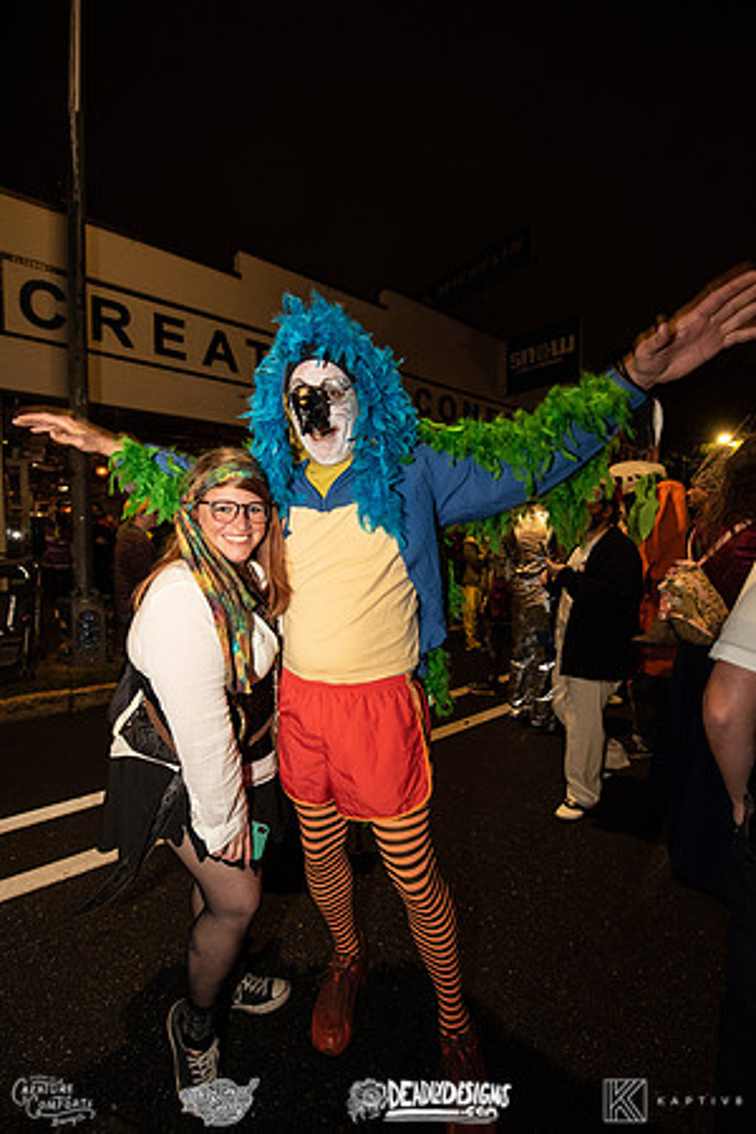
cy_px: 567
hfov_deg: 81.2
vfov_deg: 104.3
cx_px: 378
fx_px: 441
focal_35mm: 14
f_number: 3.5
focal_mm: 14
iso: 2000
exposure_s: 1/80
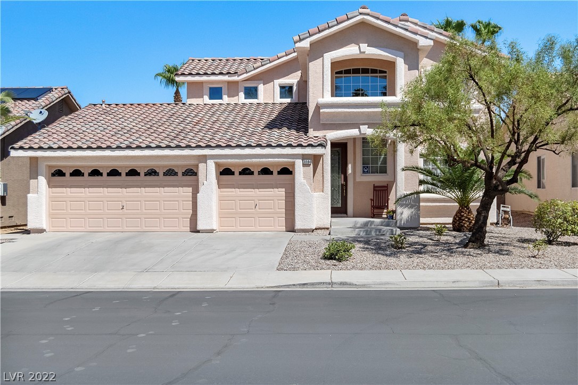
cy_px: 192
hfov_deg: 49.6
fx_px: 626
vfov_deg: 34.2
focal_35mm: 39
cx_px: 289
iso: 1000
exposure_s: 1/5000
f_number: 8
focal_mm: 26
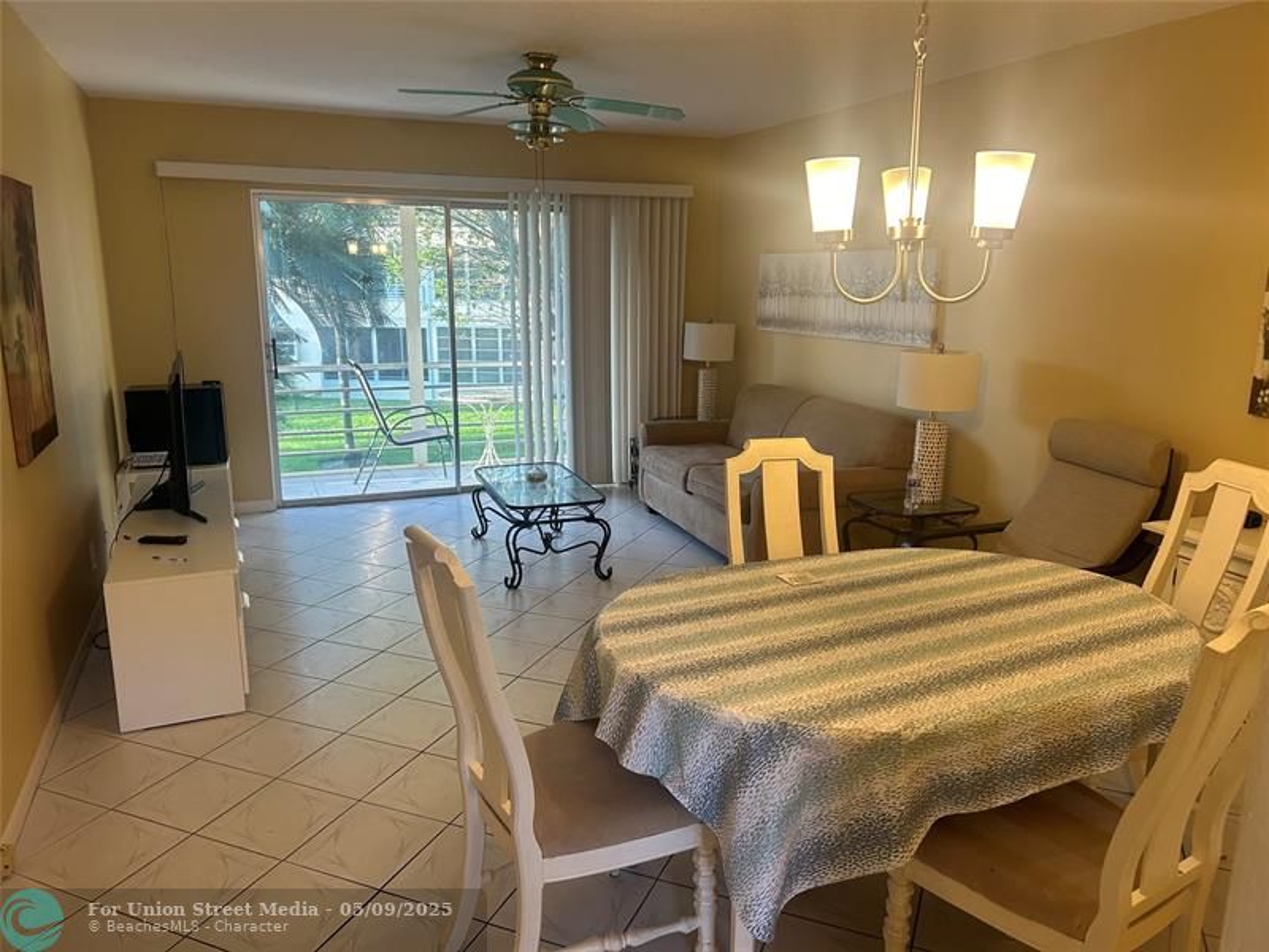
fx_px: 953
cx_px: 634
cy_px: 476
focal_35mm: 26
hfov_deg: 67.3
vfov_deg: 53.1
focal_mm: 5.7
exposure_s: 1/120
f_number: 1.5
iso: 100
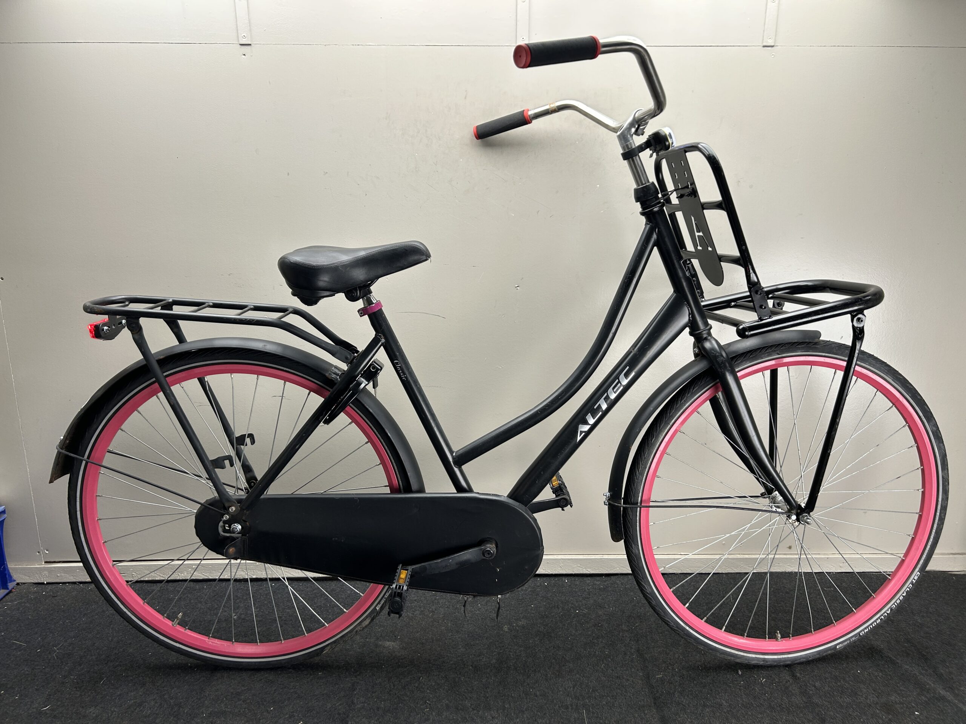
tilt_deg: -16.6
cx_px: 483
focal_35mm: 26
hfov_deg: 67.3
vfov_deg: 53.1
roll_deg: +1.2
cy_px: 362
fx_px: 726
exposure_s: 1/115
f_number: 1.5
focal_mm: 5.7
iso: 32
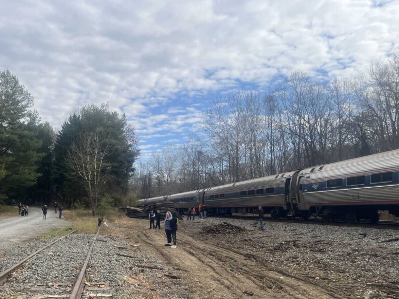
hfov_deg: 53.2
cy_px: 188
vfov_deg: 41.5
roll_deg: -1.0
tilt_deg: +4.1
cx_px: 143
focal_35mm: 34
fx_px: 392
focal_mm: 5.1
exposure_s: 1/2755
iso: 50
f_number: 1.6
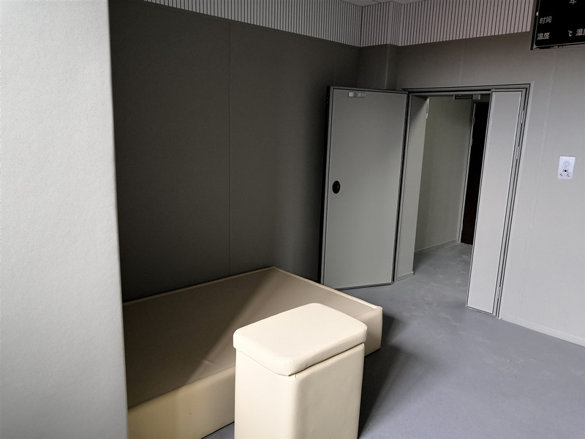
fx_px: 456
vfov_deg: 51.4
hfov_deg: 65.3
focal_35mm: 27
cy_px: 220
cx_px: 292
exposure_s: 1/33.3
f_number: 1.8
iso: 400
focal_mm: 3.95
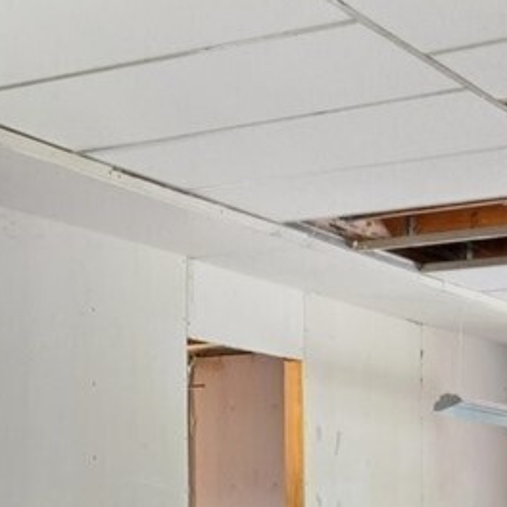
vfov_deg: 18.0
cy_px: 558
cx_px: 84
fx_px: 1541
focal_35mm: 93
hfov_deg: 18.5
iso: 400
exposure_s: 3
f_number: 8
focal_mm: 17
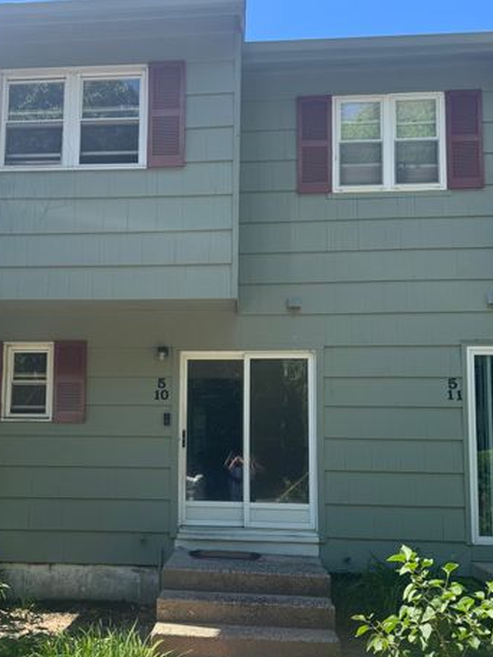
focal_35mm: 35
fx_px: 664
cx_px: 178
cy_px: 386
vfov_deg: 52.3
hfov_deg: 40.4
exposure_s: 1/1366
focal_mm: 6.76
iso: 80
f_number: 1.78
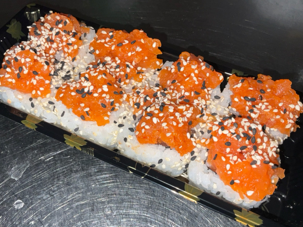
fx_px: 254
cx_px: 152
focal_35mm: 29
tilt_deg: -56.5
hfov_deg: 61.7
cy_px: 114
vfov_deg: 48.2
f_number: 1.8
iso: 16
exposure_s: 1/121
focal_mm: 3
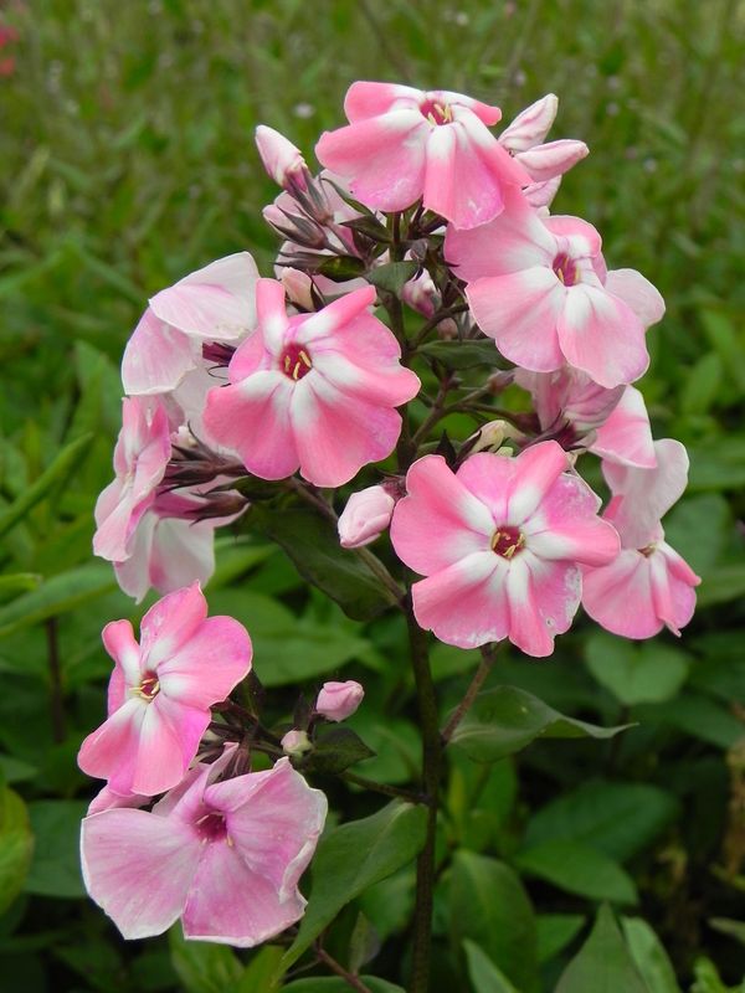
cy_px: 496
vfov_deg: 33.2
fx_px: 1664
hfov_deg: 25.2
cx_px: 372
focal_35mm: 58
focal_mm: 10.3
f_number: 4.5
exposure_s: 1/320
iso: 160
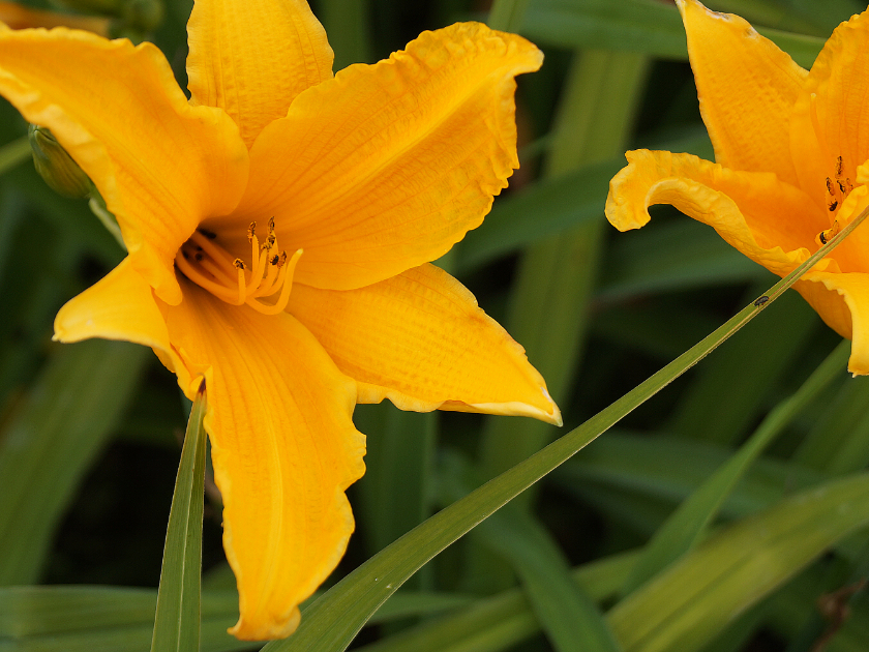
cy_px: 283
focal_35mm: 93
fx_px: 2327
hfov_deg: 21.2
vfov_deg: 15.9
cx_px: 465
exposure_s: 1/200
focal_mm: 45
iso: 100
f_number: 6.3
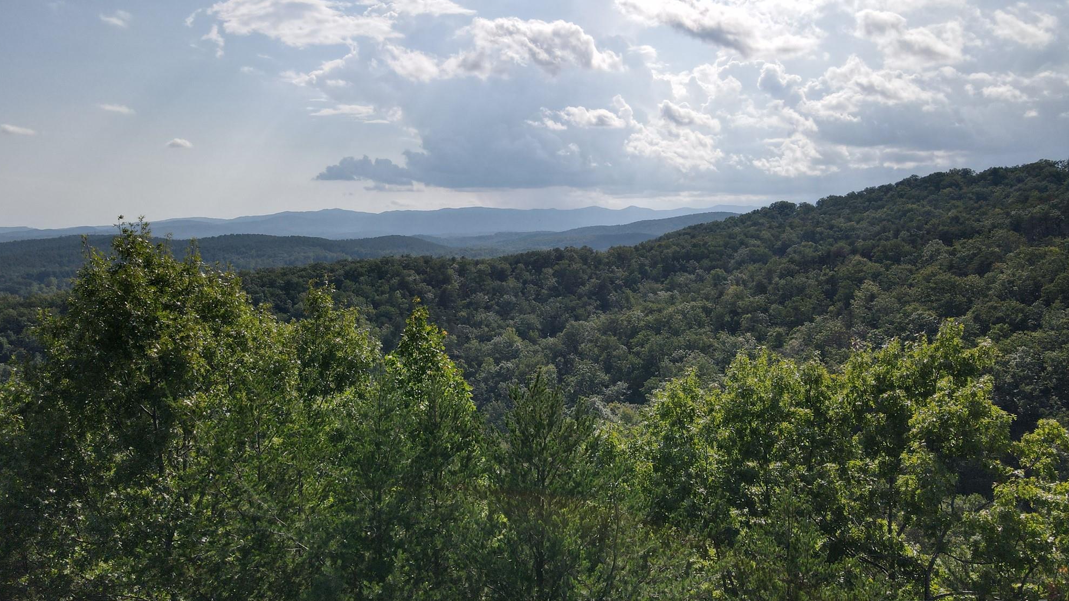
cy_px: 293
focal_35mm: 27
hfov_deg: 69.8
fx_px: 765
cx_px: 527
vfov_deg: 42.9
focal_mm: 4.5
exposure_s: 1/2000
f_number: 2.8
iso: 100
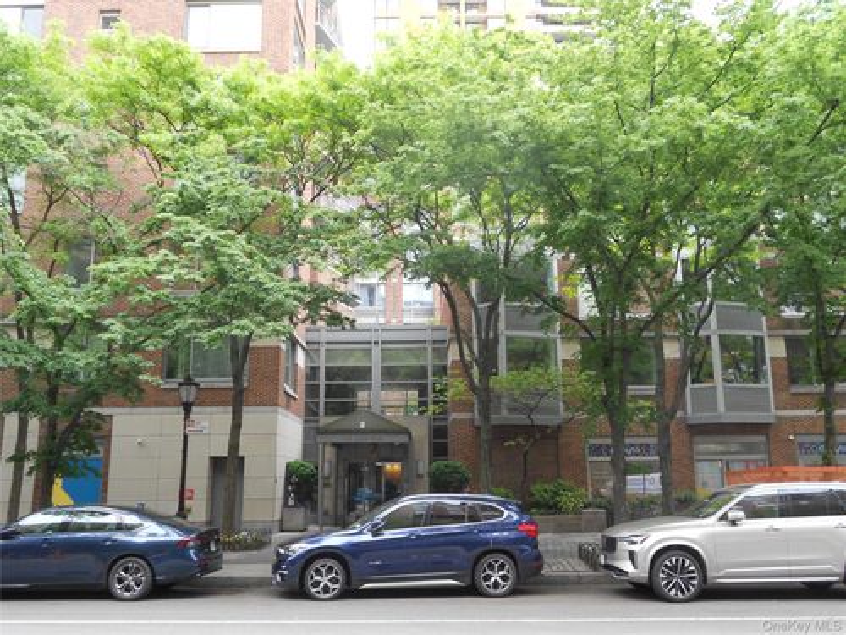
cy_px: 318
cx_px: 423
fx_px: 782
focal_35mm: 32
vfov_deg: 44.2
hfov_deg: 56.8
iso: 80
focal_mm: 5.8
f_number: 3.6
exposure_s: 1/50
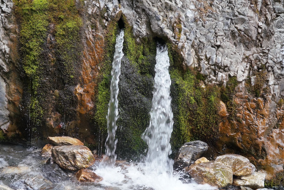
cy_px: 100
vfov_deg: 35.0
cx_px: 136
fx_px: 300
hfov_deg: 50.7
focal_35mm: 38
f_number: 4
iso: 500
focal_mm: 24
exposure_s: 1/160
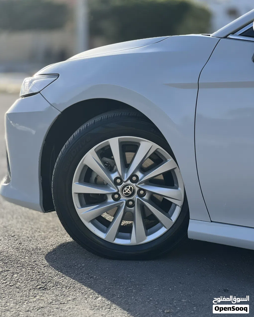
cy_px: 149
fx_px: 761
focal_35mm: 81
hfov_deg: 18.9
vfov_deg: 23.6
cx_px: 127
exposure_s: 1/230
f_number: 2.8
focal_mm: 9
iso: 25
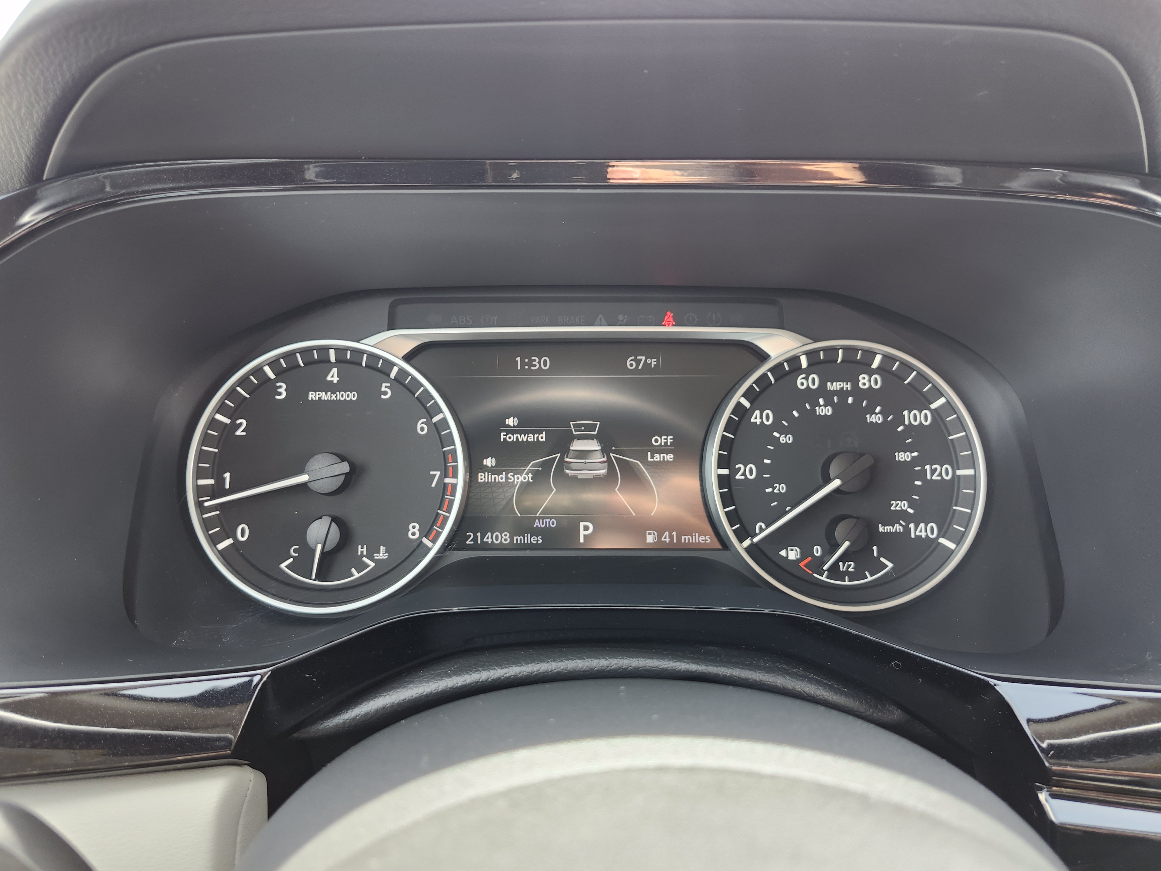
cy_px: 423
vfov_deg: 56.8
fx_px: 805
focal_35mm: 24
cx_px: 562
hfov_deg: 71.6
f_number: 1.8
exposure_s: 1/180
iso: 160
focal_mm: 5.54
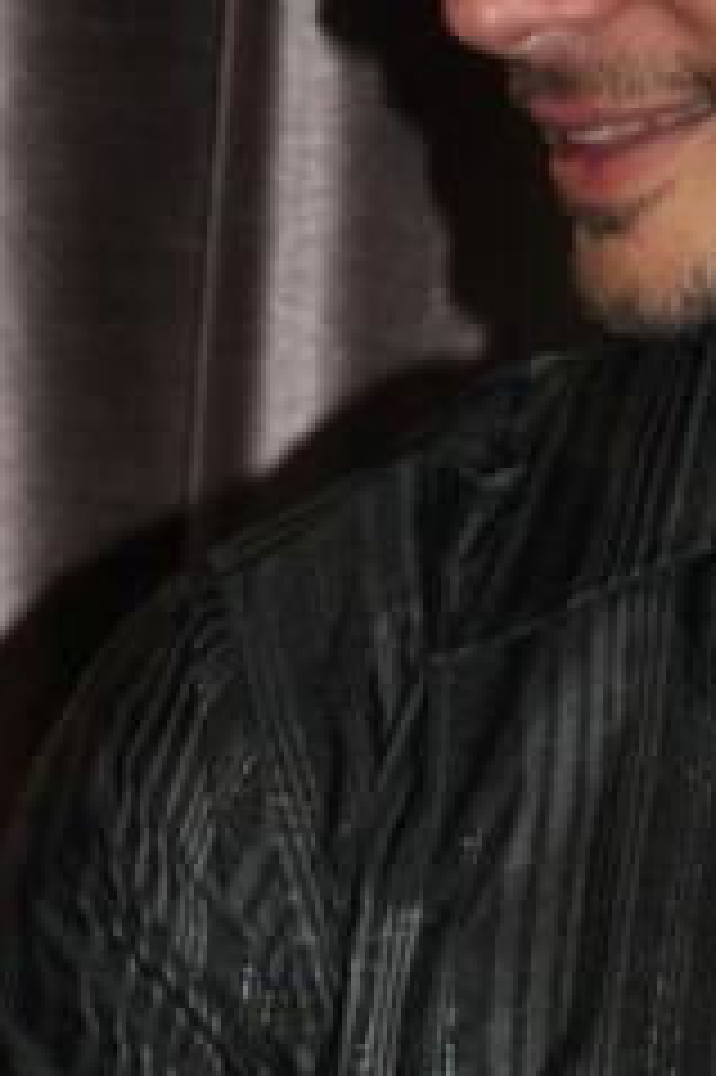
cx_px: 621
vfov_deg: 5.3
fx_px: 11502
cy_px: 972
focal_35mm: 385
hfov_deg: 3.6
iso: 800
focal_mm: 60
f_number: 5
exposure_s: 1/60
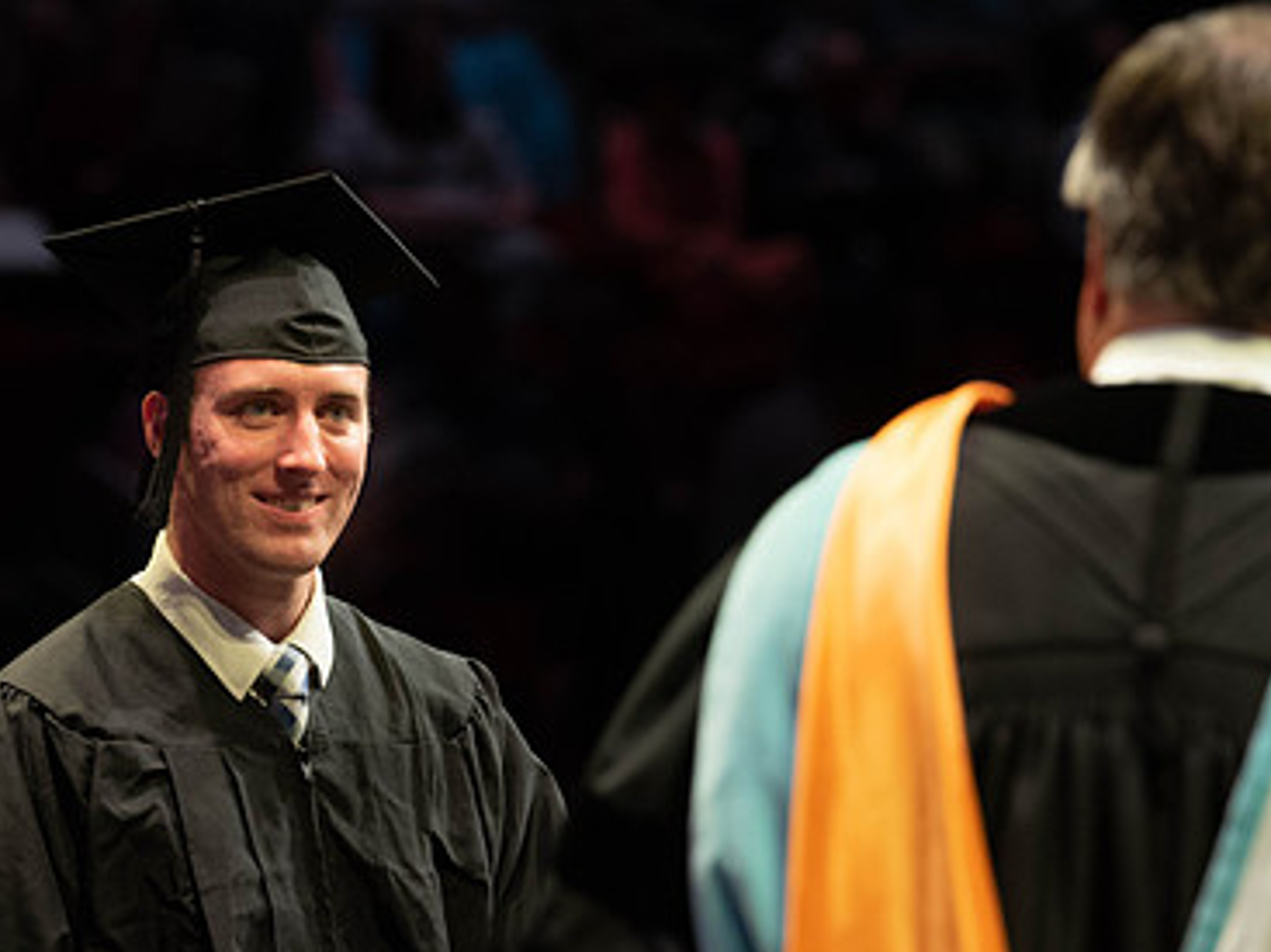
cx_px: 463
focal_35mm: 309
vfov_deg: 4.8
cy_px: 606
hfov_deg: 6.4
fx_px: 11342
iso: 1600
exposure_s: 1/320
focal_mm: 190
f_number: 4.5
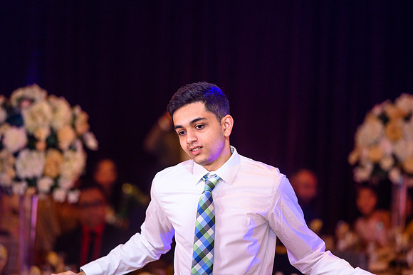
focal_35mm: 185
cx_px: 206
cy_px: 138
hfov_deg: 11.1
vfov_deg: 7.4
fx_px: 2123
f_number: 3.2
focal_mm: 185
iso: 1600
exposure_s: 1/200
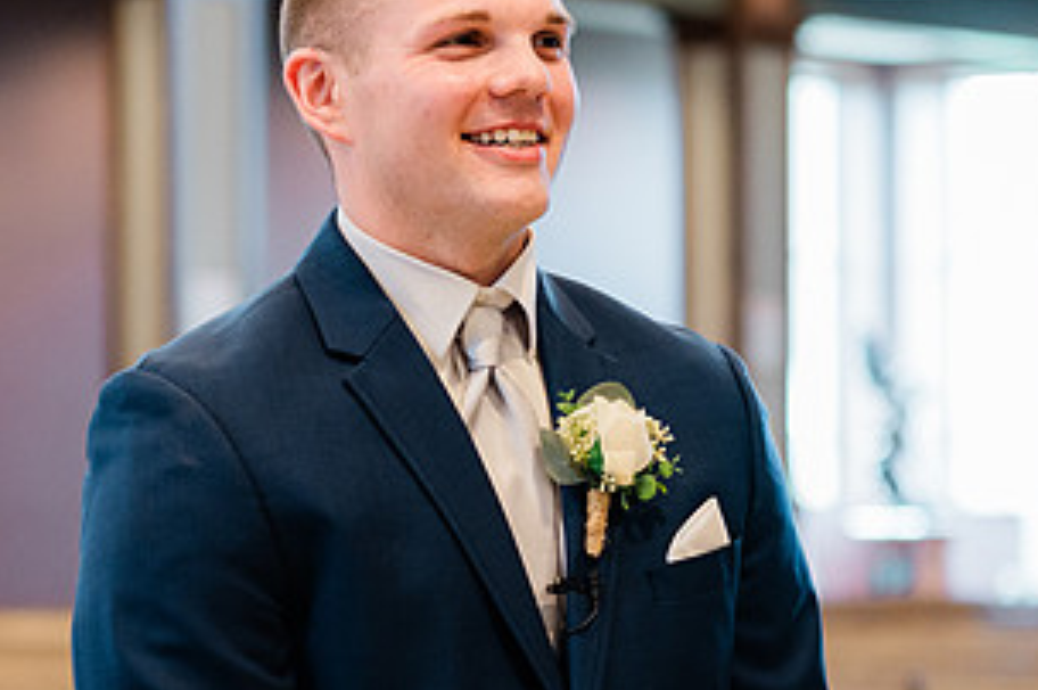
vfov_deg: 8.9
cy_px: 506
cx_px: 369
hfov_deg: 13.4
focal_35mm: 153
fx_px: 4407
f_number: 2.8
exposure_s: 1/250
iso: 1600
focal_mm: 70
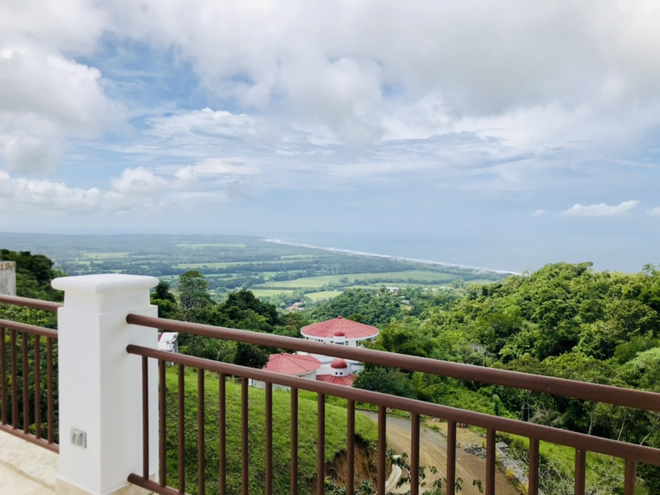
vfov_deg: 49.7
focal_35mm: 28
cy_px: 248
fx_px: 534
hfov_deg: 63.4
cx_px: 330
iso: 20
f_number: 1.8
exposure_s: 1/3690
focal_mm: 3.99
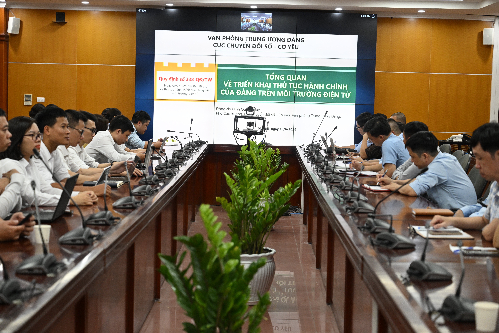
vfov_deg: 19.5
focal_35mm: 70
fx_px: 970
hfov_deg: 28.8
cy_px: 166
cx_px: 250
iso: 2000
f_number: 4.5
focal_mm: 70
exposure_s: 1/320
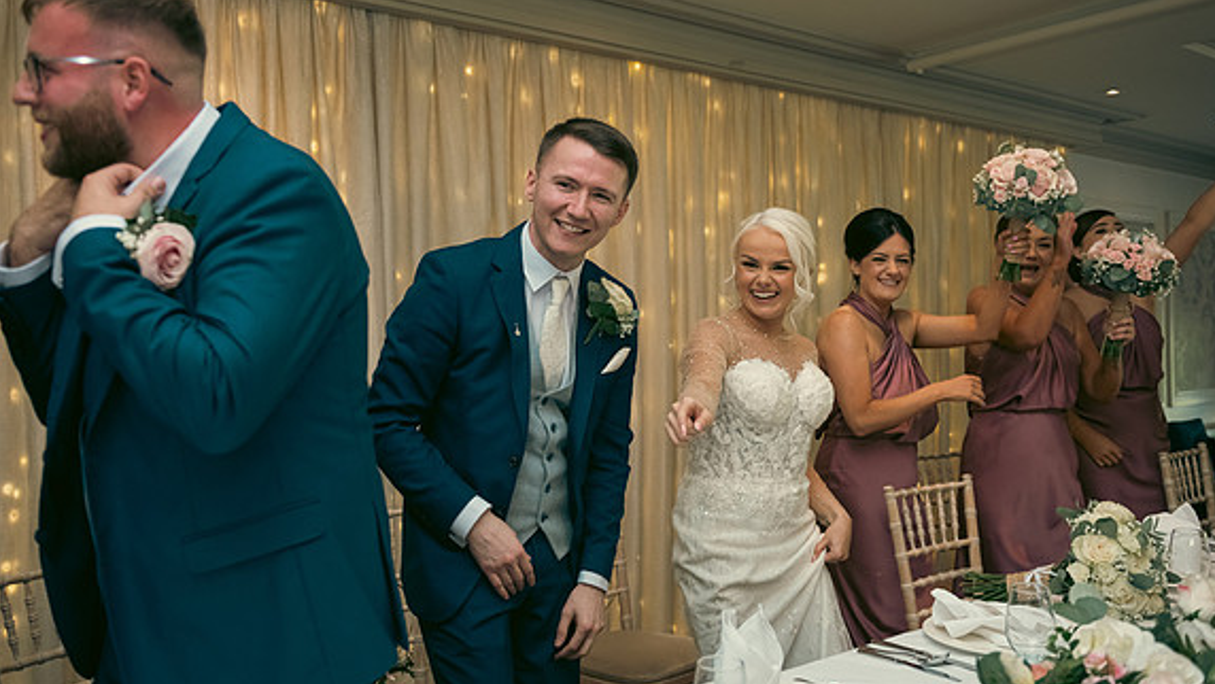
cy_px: 352
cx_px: 614
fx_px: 1096
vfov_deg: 34.7
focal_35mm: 34
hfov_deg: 58.0
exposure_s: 1/160
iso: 800
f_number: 3.5
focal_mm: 32
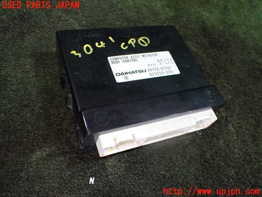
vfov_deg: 46.8
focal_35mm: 30
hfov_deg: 60.0
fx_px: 227
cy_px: 98
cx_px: 131
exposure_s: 1/125
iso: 500
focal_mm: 5.4
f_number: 2.3
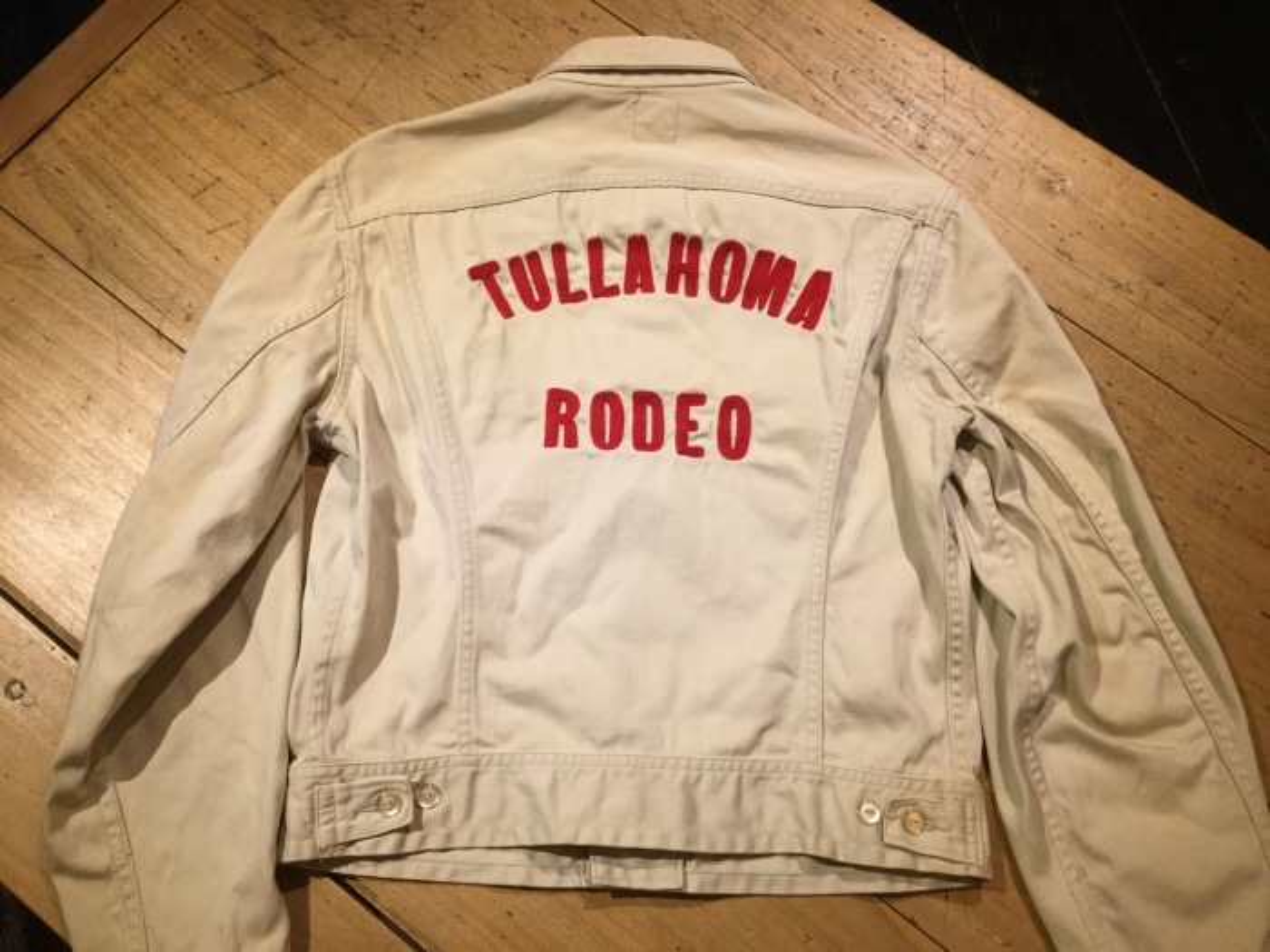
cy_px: 476
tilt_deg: -73.1
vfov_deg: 45.4
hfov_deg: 58.4
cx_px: 635
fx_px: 1137
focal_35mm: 31
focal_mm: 3.3
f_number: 2.4
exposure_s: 1/33
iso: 50
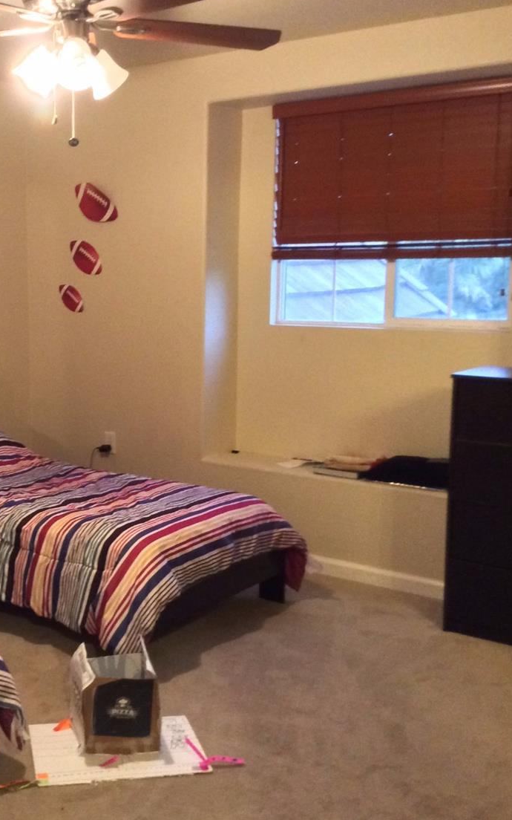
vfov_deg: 43.5
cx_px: 62
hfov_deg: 27.1
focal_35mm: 46
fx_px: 1027
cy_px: 410
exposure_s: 1/15
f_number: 2.4
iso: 320
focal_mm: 3.3
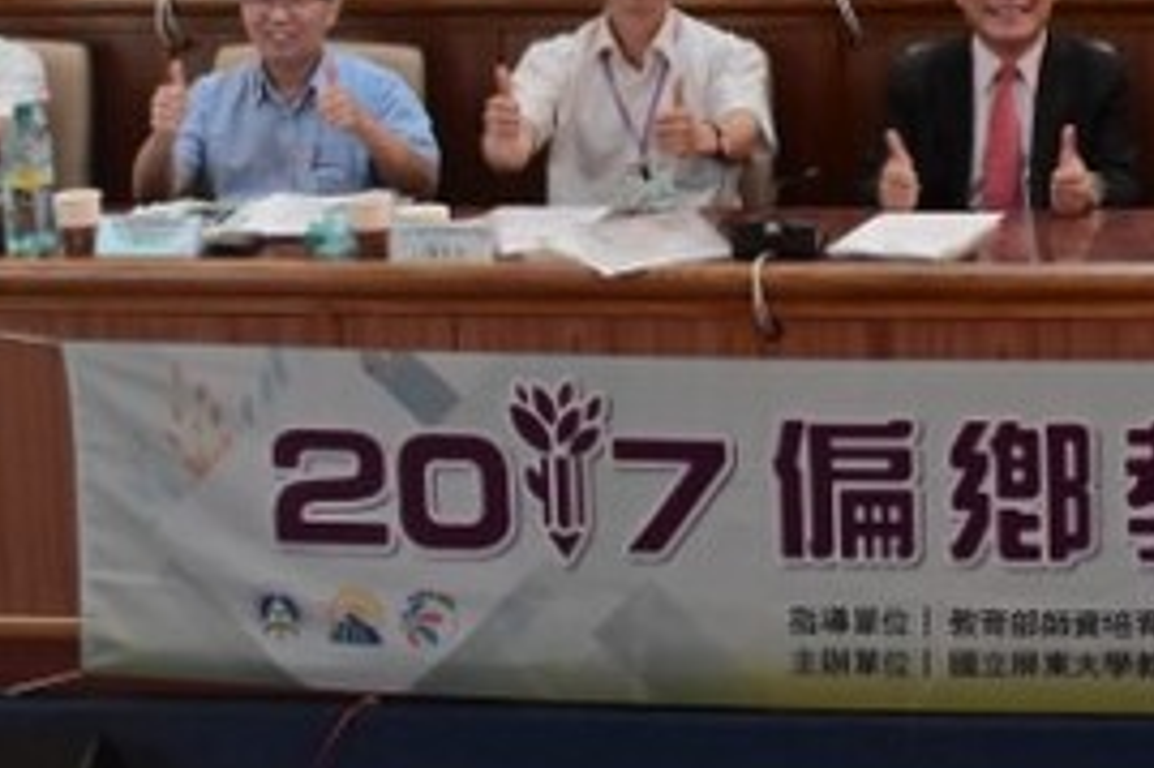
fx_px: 2755
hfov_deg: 22.7
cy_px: -79
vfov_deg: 15.4
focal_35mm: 86
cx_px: 1154
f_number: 5.6
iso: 1600
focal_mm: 22
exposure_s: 1/20
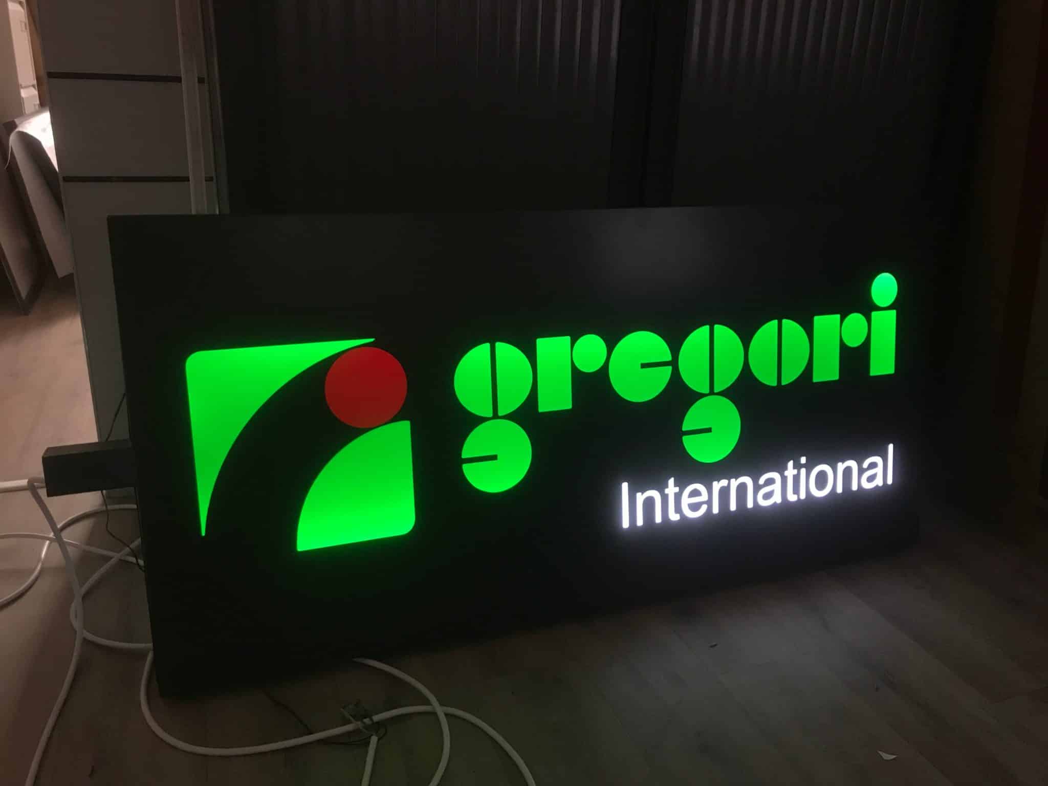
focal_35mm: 28
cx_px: 524
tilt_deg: -19.0
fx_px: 848
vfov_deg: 49.7
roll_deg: -1.5
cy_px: 393
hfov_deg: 63.4
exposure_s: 1/17
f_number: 1.8
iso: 64
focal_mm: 3.99
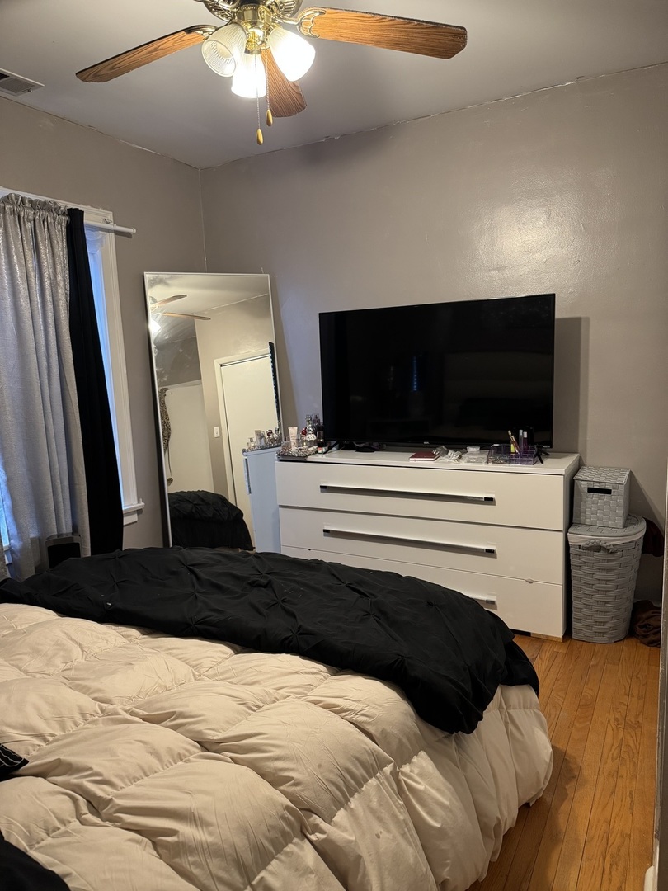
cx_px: 334
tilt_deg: -7.4
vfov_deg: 71.6
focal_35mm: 24
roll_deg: +1.1
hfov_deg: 56.8
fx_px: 618
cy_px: 446
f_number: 1.78
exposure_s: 1/60
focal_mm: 6.76
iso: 500
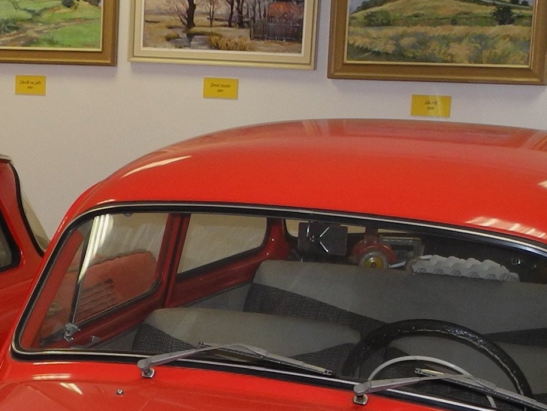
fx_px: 1723
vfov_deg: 13.3
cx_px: -258
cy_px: 444
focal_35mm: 109
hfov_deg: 16.5
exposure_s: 1/80
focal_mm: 6
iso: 140
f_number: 2.8
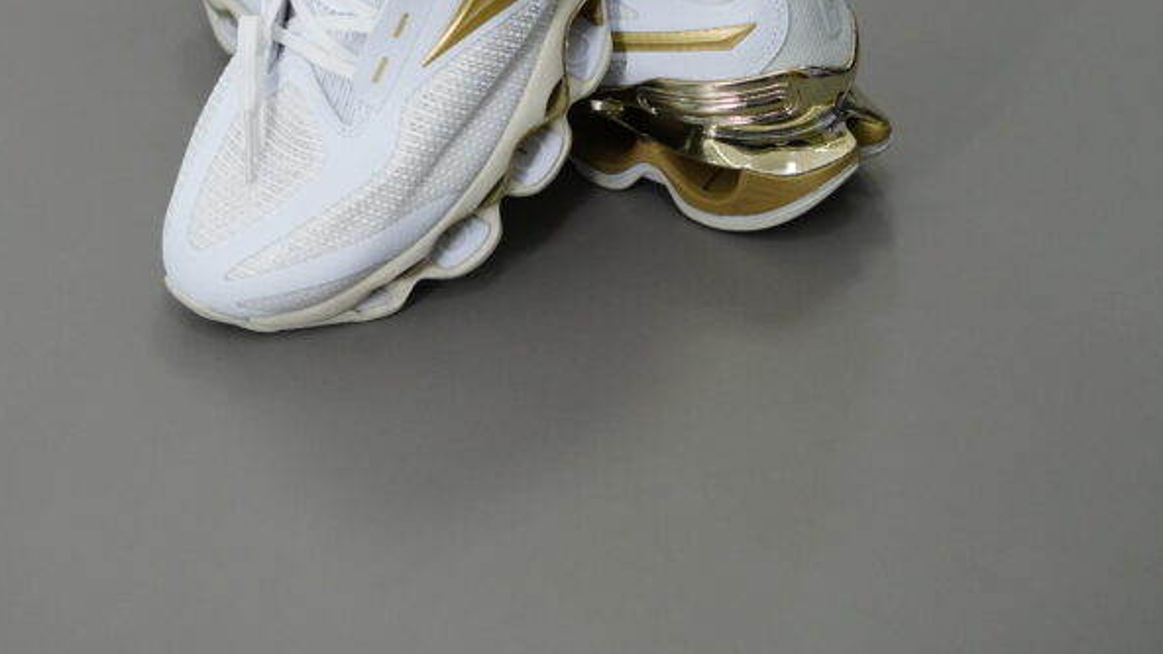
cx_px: 582
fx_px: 2430
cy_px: -94
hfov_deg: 26.9
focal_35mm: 79
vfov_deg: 14.9
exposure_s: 1/640
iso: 1000
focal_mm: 33
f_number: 2.5
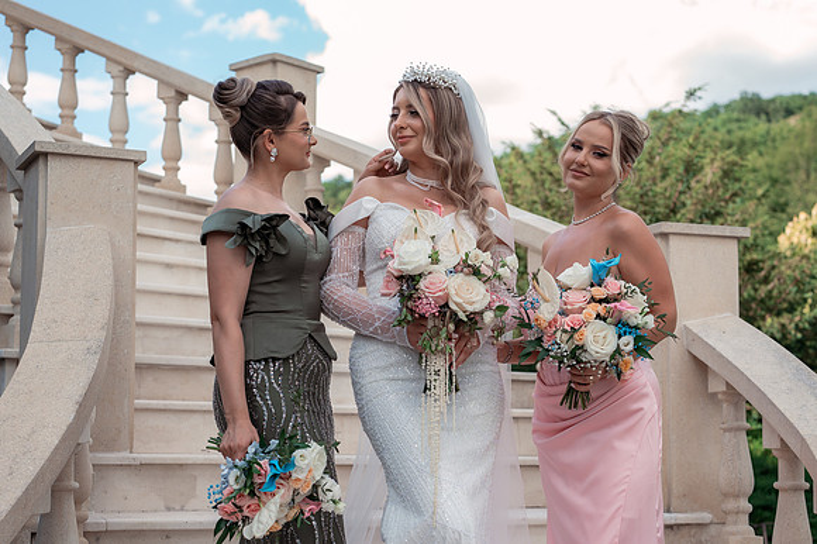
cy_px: 328
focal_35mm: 55
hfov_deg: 36.0
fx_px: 1257
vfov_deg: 24.4
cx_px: 408
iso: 160
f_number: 3.2
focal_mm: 46
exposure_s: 1/500
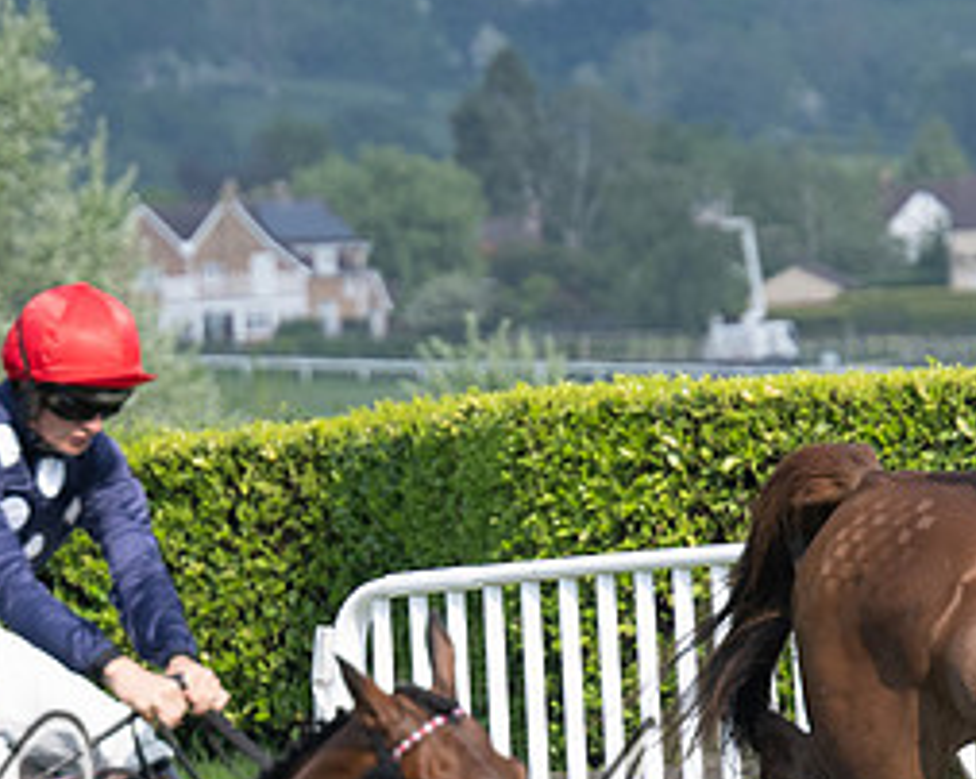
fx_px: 17895
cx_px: 543
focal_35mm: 620
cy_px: 744
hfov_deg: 3.1
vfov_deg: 2.5
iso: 400
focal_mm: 165
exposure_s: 1/2500
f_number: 4
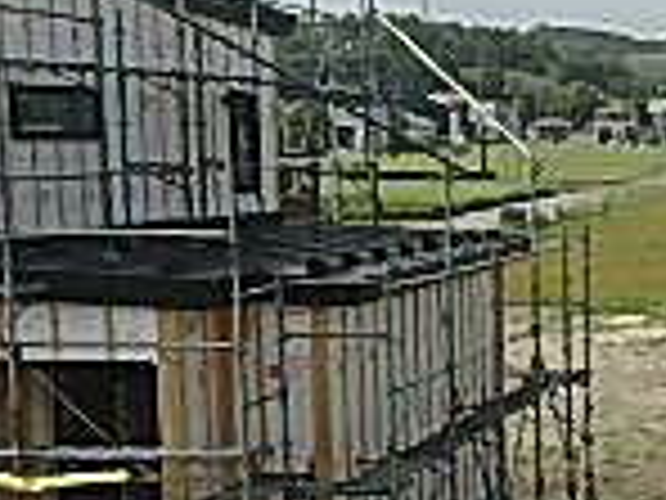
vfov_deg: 16.1
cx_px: 1107
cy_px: 441
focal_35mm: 91
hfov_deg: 18.2
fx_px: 1751
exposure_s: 1/400
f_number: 6
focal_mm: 3.7
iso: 125
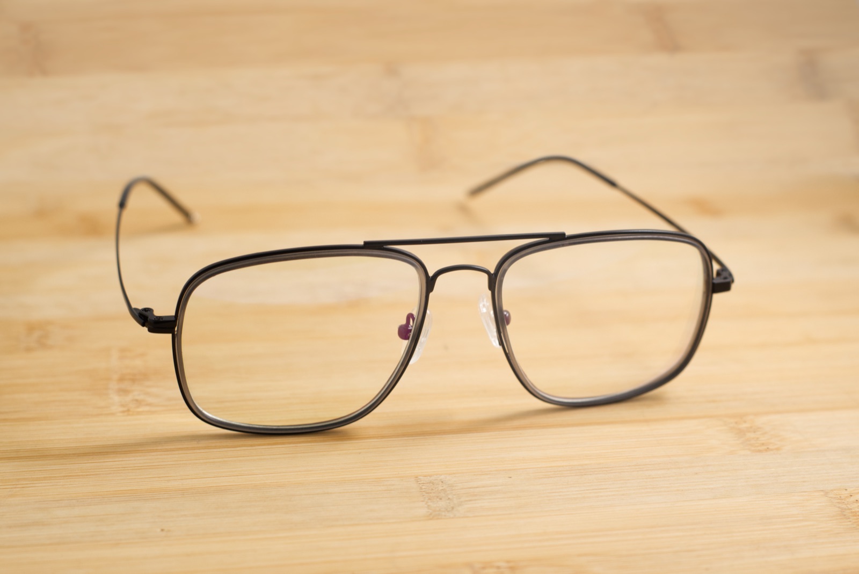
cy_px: 287
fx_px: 1194
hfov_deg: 39.6
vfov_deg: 27.0
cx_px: 430
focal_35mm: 50
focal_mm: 50
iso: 400
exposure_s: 1/80
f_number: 6.3
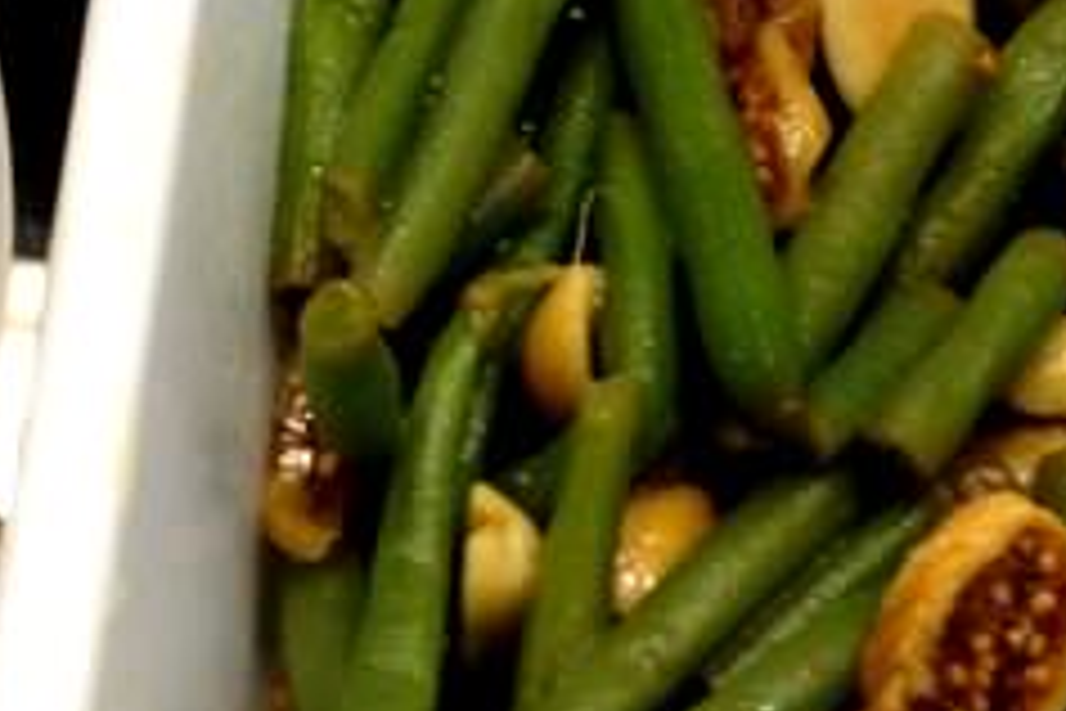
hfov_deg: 13.0
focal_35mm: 157
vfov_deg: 8.7
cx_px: 954
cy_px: 382
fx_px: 4649
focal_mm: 4.28
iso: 50
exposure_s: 1/30
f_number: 2.4
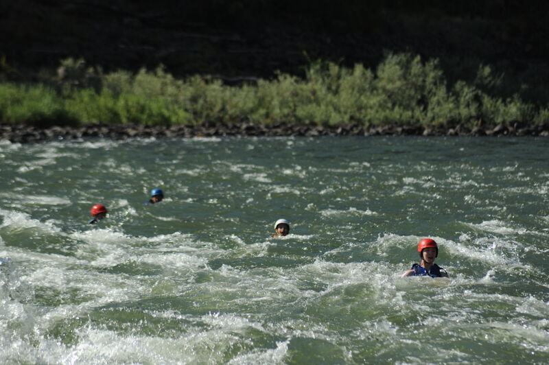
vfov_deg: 4.6
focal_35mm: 300
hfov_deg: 6.9
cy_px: 182
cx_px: 274
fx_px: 4571
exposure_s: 1/800
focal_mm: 300
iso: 200
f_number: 7.1
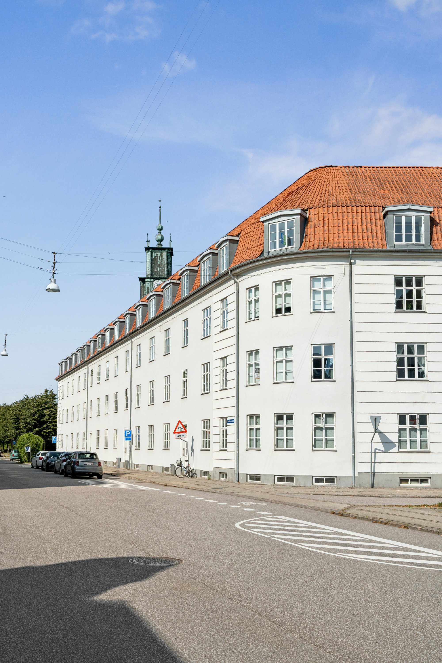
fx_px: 645
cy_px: 332
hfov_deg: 37.9
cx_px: 221
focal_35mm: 35
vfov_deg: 54.4
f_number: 10
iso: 400
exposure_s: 1/1250
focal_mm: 35
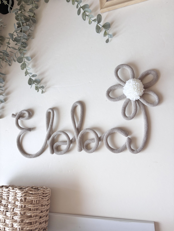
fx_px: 174
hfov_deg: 53.1
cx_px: 87
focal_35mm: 26
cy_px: 116
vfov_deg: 67.3
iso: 64
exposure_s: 1/121
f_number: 1.6
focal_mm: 5.96
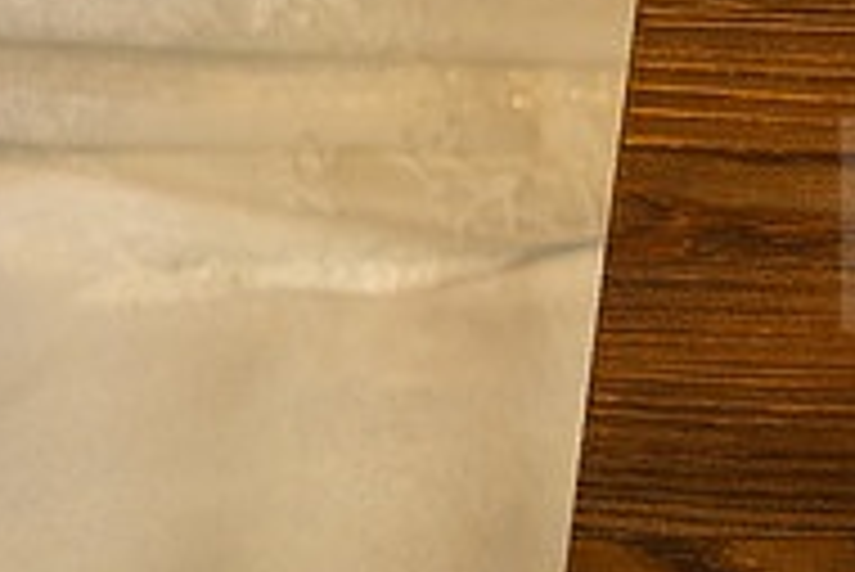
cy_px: 223
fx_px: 2900
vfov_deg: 11.3
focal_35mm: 122
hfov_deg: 15.6
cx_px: 1233
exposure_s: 1/200
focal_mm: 40
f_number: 2.8
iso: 800
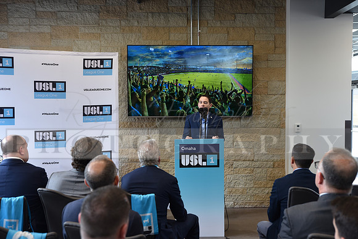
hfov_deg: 46.4
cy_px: 120
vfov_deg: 31.9
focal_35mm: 42
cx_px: 179
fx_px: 418
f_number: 3.5
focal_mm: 42
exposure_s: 1/60
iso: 400
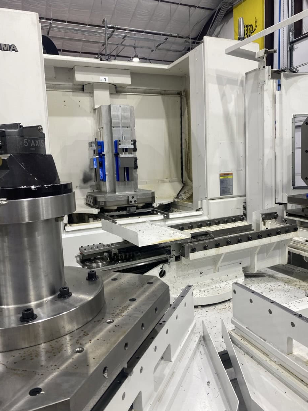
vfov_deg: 65.3
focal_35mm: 27
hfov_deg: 51.3
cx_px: 158
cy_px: 201
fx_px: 320
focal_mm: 4.2
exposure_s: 1/120
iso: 64
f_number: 1.8
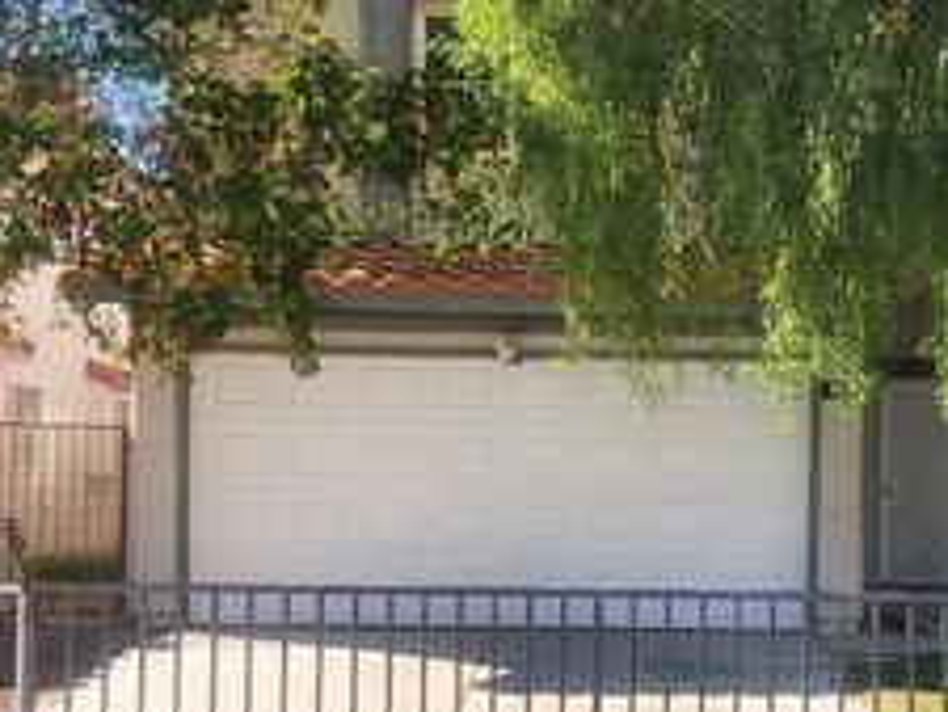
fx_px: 1397
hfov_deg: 37.1
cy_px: 487
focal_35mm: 51
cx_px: 636
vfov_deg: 28.4
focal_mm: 5.4
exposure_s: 1/624
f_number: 1.8
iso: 20
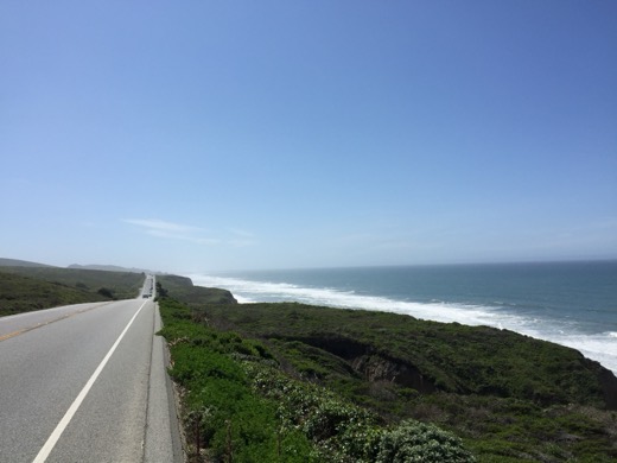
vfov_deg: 48.2
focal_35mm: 29
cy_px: 232
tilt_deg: +3.7
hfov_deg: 61.7
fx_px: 517
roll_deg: +1.4
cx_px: 308
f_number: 2.2
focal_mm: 4.15
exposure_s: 1/3968
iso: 32
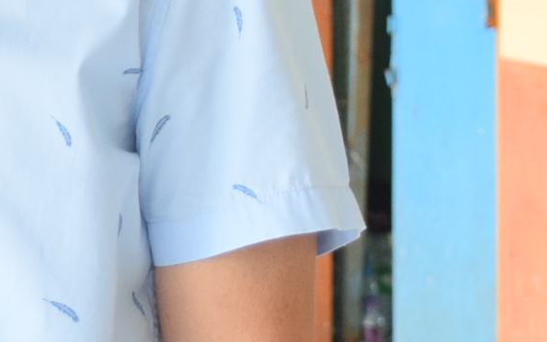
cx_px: -456
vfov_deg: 4.1
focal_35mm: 319
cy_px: -131
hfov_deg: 6.4
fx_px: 4756
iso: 800
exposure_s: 1/80
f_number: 4.8
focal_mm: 40
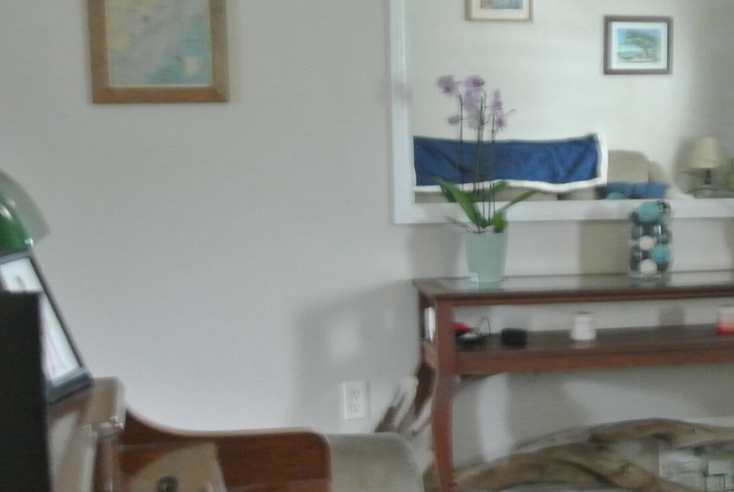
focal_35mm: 83
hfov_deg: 22.7
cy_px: 361
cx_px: 855
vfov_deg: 16.4
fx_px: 1694
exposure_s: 1/13
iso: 800
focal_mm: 11.8
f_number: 3.8
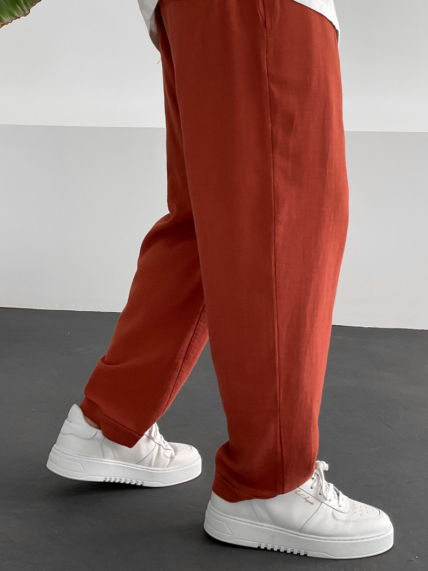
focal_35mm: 44
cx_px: 222
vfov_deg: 42.4
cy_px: 189
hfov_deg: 32.9
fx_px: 726
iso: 50
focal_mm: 3
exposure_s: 1/120
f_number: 1.8
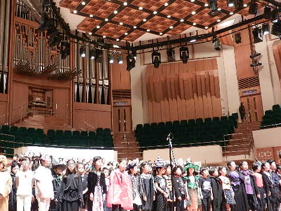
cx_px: 123
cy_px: 103
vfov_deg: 32.2
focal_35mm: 45
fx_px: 365
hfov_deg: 42.0
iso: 400
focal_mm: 5.9
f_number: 3.8
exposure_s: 1/13
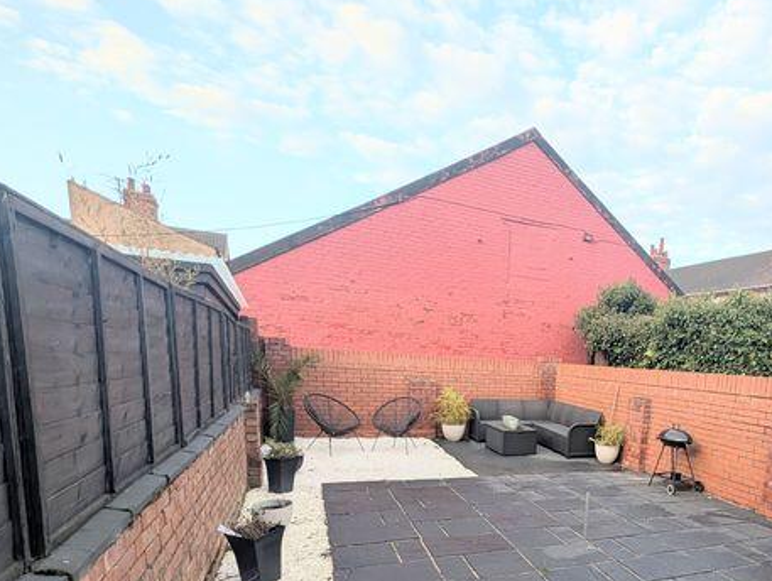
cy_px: 454
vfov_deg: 59.2
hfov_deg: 73.0
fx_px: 469
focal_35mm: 21
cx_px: 586
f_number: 1.7
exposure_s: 1/457
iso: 84
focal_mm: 2.02
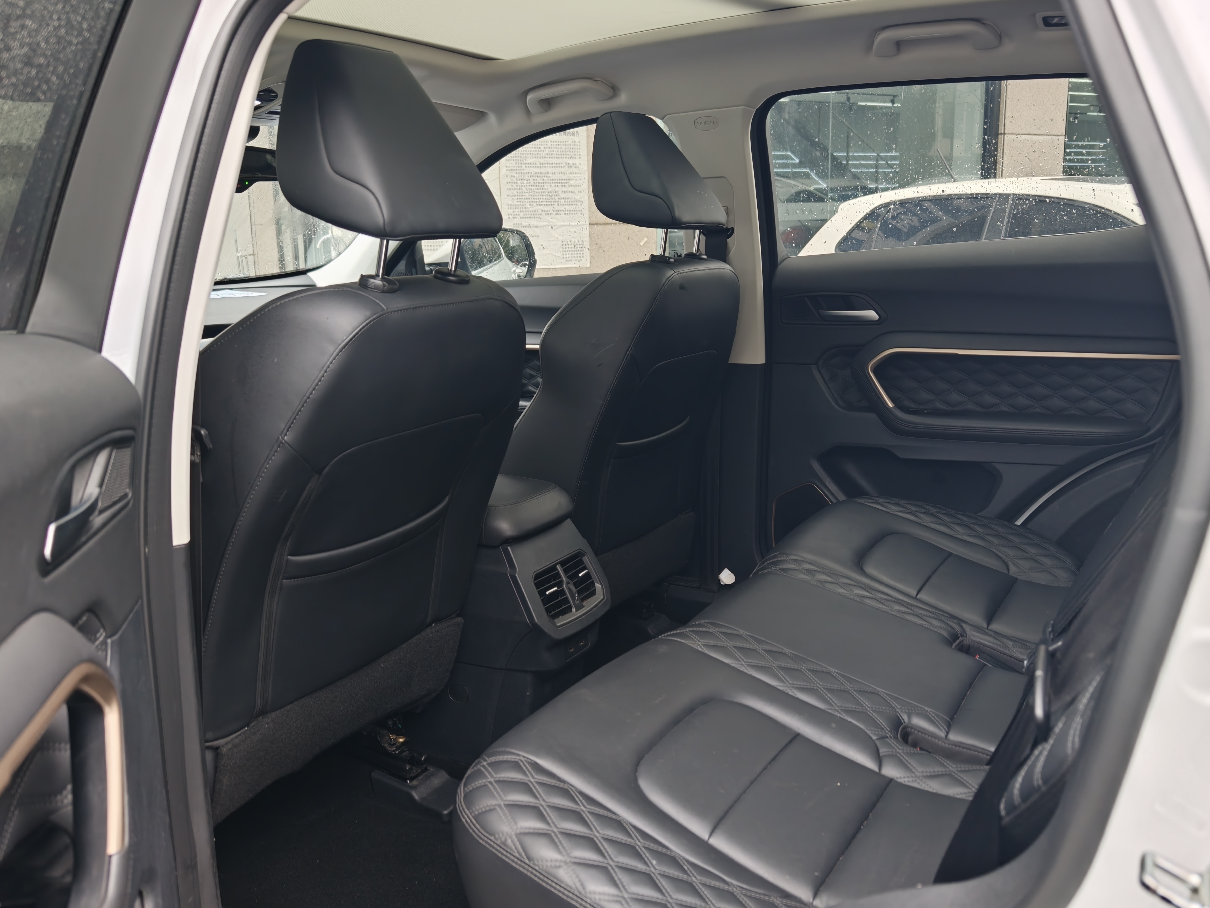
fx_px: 1014
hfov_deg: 61.6
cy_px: 417
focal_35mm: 29
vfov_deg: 48.2
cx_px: 625
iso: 400
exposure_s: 1/108
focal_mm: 8.67
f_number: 1.8
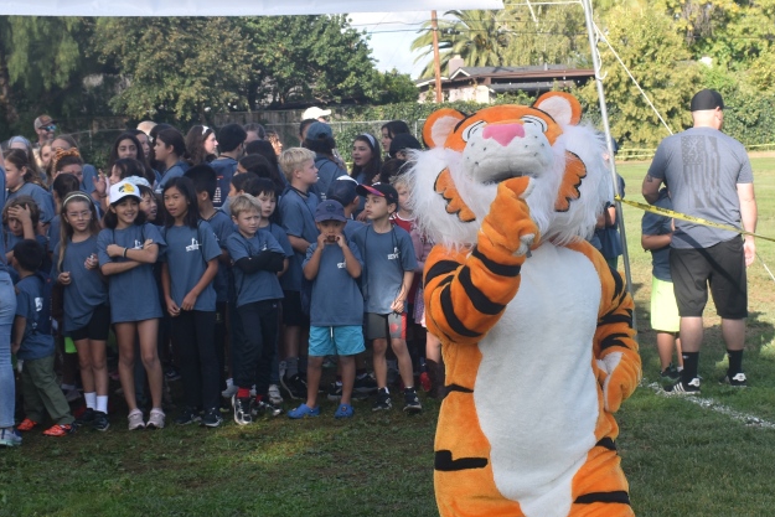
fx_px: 1549
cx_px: 466
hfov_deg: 28.0
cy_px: 275
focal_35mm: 72
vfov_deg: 18.9
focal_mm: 25
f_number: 8
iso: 200
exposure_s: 1/250
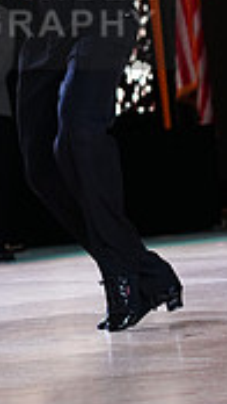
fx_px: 3913
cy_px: 8
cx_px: -69
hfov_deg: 3.3
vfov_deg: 5.9
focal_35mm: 366
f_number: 4.5
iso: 2000
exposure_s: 1/500
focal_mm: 105
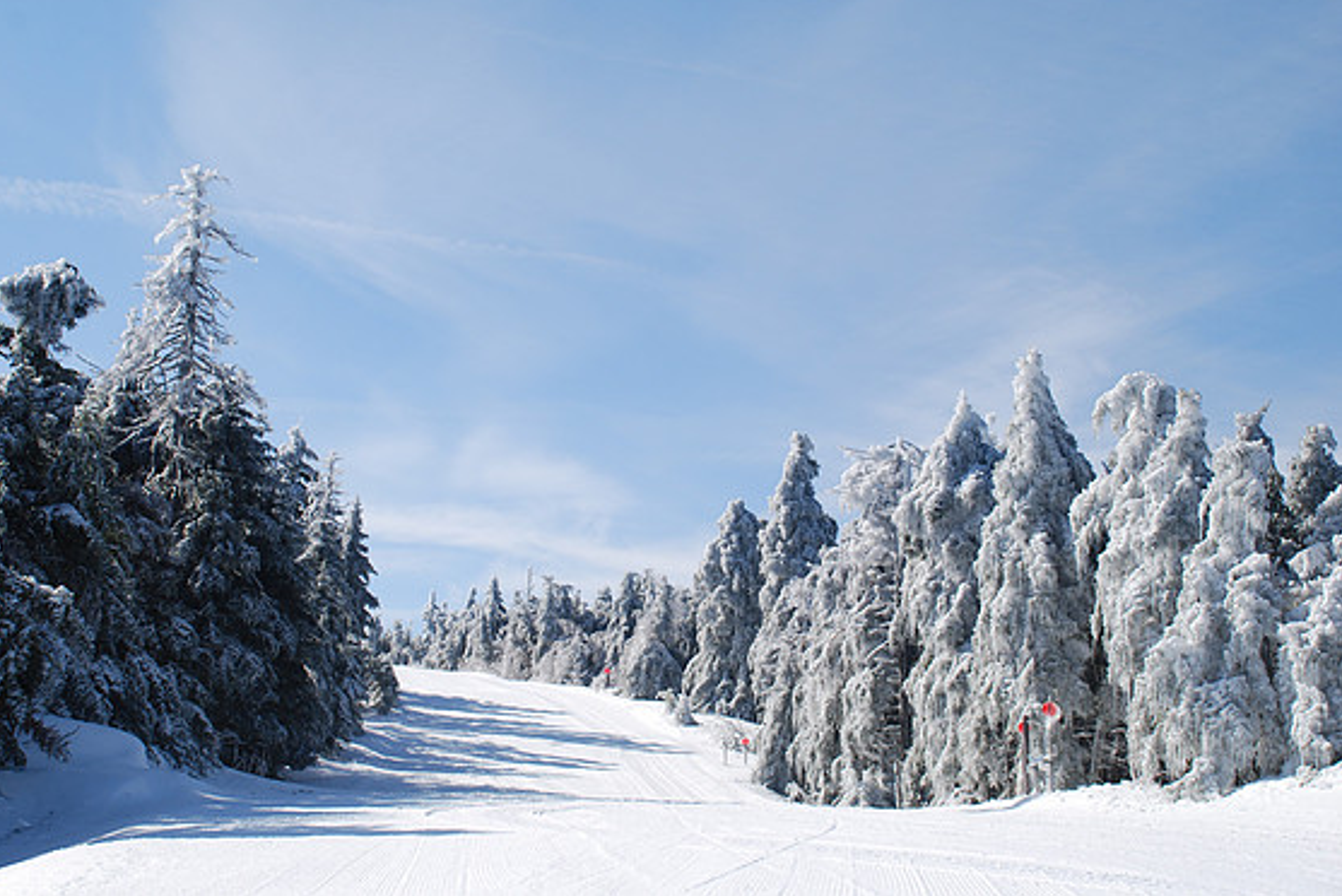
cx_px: 648
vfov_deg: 27.0
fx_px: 1865
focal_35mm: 50
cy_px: 431
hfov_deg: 39.6
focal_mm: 32
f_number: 9
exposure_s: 1/320
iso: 100
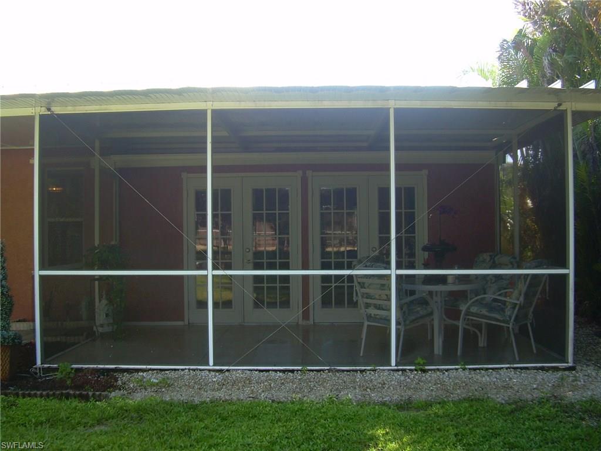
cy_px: 226
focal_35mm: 38
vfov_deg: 37.7
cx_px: 300
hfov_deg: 49.0
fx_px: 660
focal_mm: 6.3
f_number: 2.8
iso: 50
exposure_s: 1/105
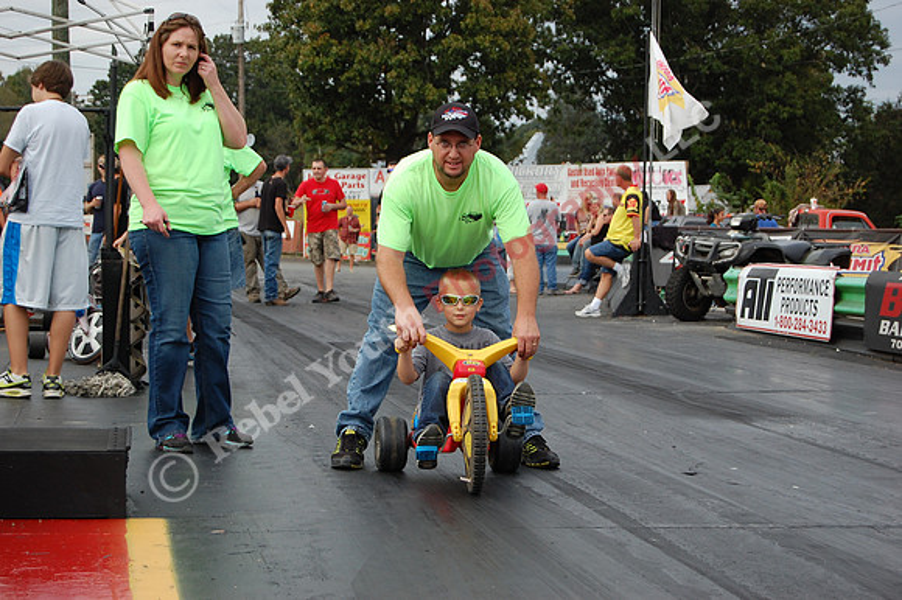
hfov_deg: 27.0
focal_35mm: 75
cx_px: 451
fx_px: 1878
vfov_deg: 18.2
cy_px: 300
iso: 400
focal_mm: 50
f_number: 5.6
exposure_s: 1/640
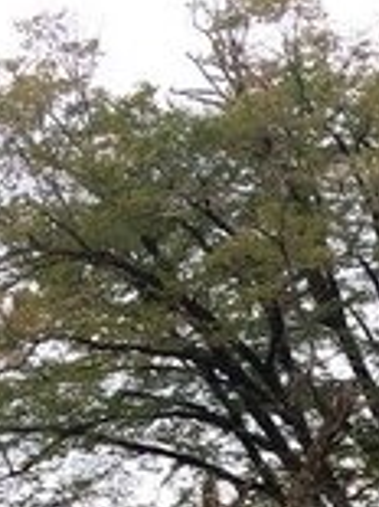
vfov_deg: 18.3
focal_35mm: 93
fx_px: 1360
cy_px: 798
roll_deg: +1.8
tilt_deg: -6.8
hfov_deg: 15.2
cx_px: 484
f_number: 2.2
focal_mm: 4.15
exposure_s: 1/746
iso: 32
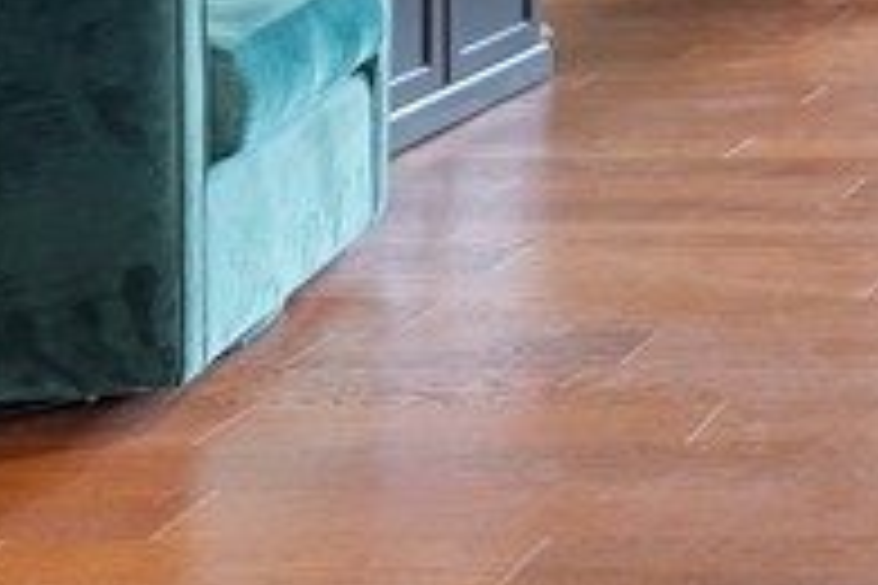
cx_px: 1621
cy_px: -405
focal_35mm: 92
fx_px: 2238
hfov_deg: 17.5
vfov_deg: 13.6
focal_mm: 16.5
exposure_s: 2.5
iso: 100
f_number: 8
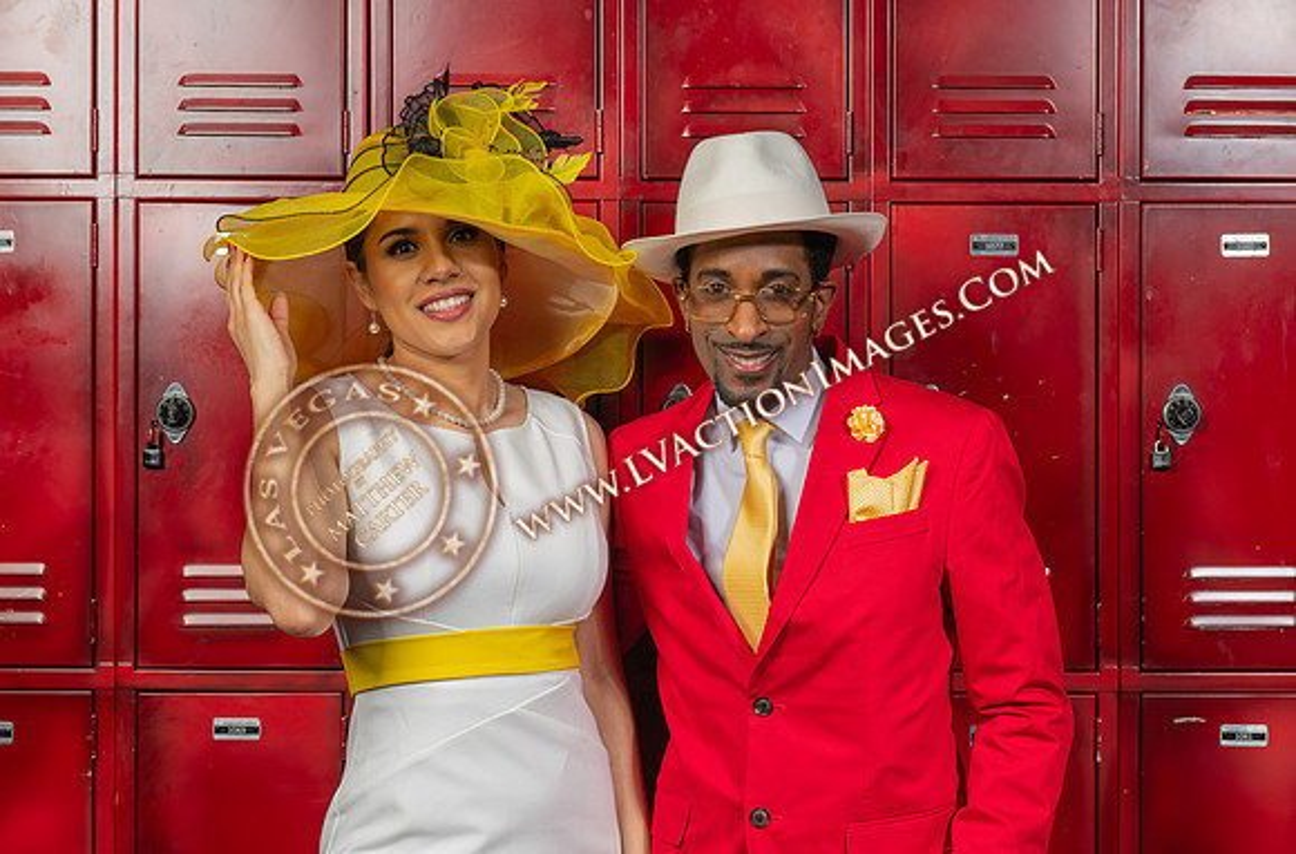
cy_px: 420
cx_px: 663
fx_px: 2469
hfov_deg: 29.4
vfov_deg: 19.6
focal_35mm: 69
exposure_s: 1/160
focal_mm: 66
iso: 64
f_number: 7.1
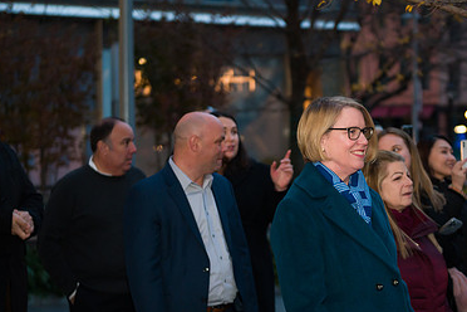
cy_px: 226
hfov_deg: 18.6
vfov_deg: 12.5
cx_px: 345
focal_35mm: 109
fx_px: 1414
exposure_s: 1/200
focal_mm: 70
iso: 1250
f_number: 4
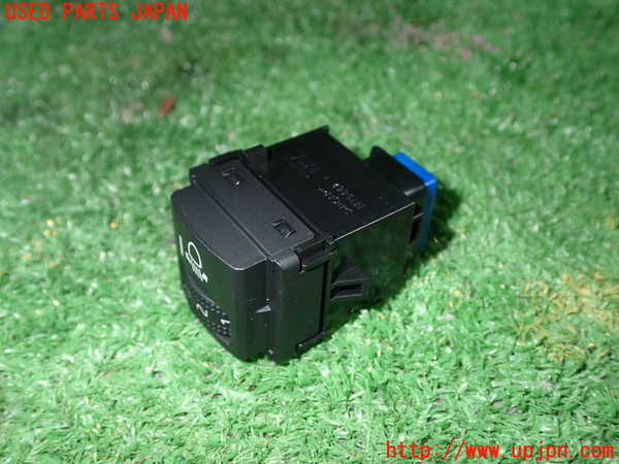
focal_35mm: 38
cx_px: 310
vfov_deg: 37.7
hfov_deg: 49.0
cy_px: 232
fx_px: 680
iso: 200
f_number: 8
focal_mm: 6.83
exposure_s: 1/40
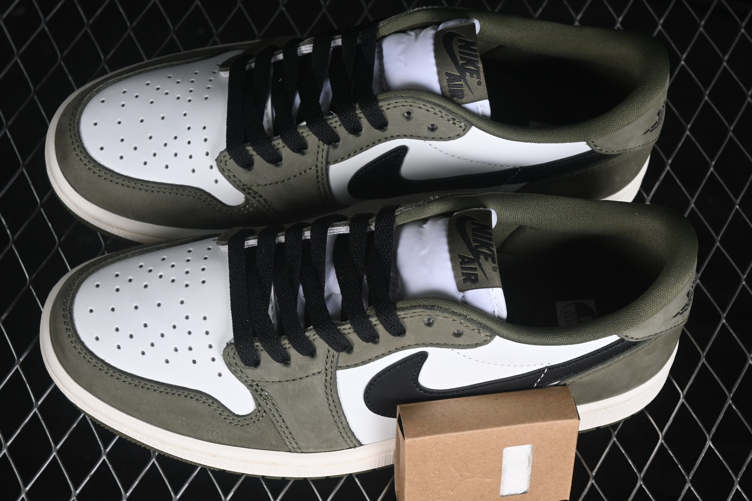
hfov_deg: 27.0
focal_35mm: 75
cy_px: 250
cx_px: 376
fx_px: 1567
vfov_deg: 18.2
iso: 160
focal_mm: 50
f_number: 7.1
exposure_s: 1/80
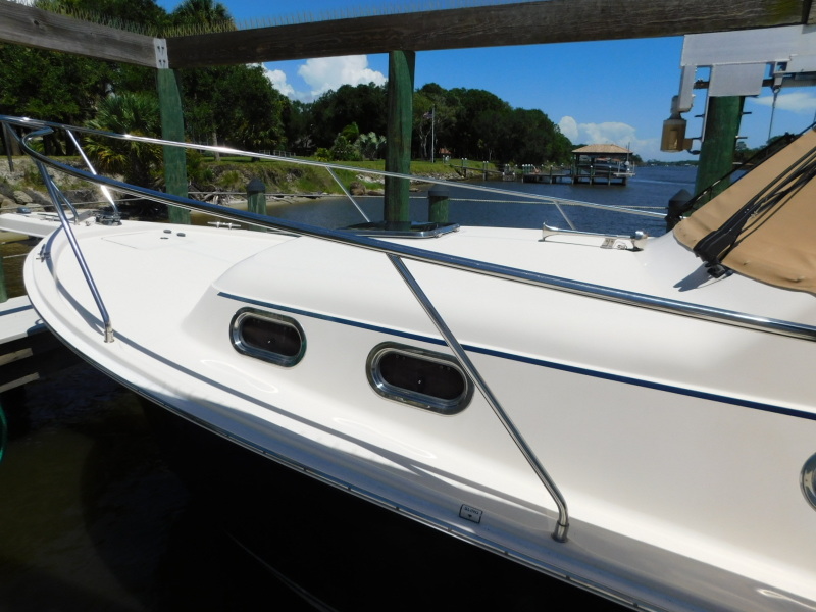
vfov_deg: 58.9
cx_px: 408
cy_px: 306
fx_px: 542
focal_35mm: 23
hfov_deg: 73.9
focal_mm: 4
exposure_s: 1/1250
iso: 125
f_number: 6
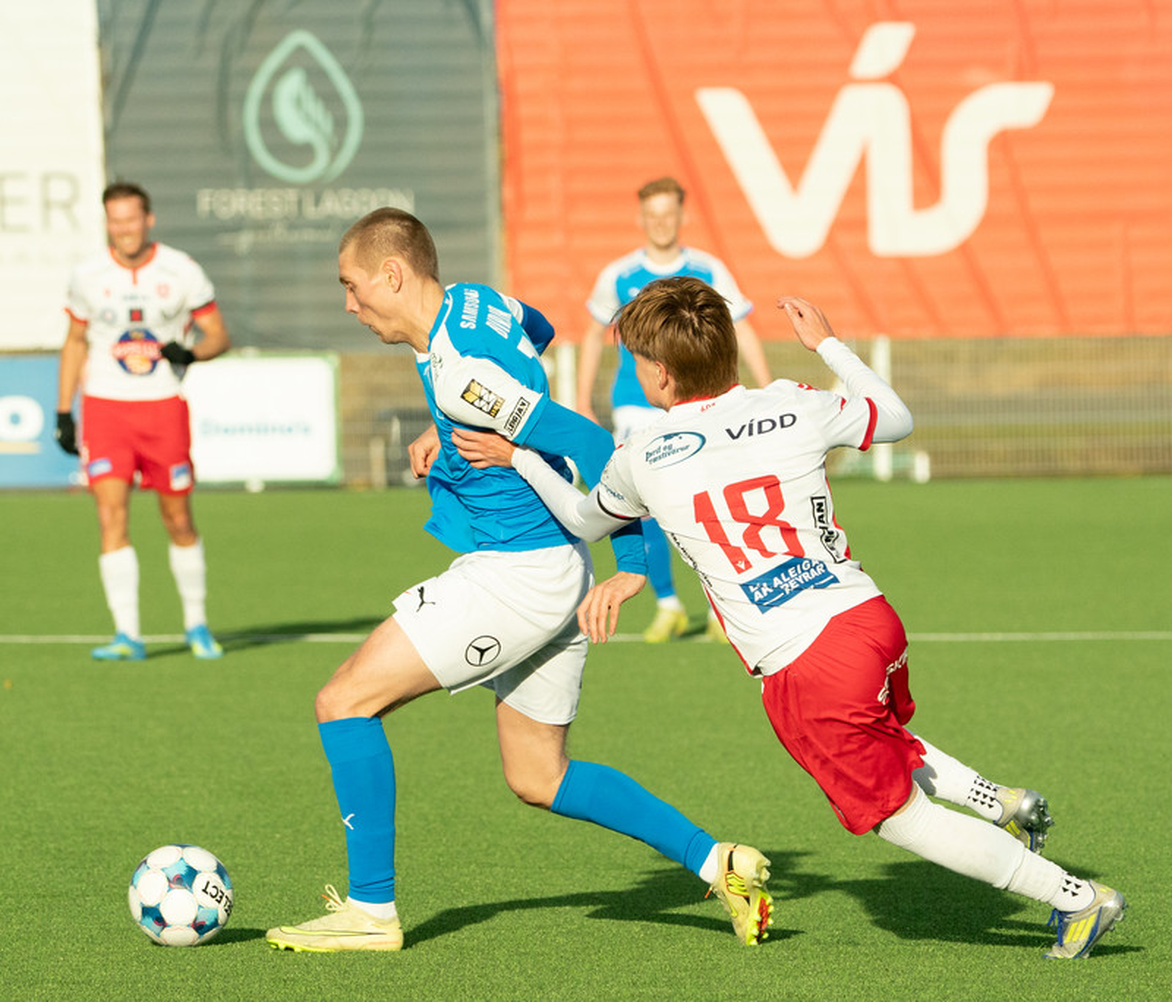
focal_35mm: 425
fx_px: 15155
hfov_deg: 4.4
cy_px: 545
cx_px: 476
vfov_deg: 3.8
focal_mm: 239
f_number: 6.3
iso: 1600
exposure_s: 1/6400
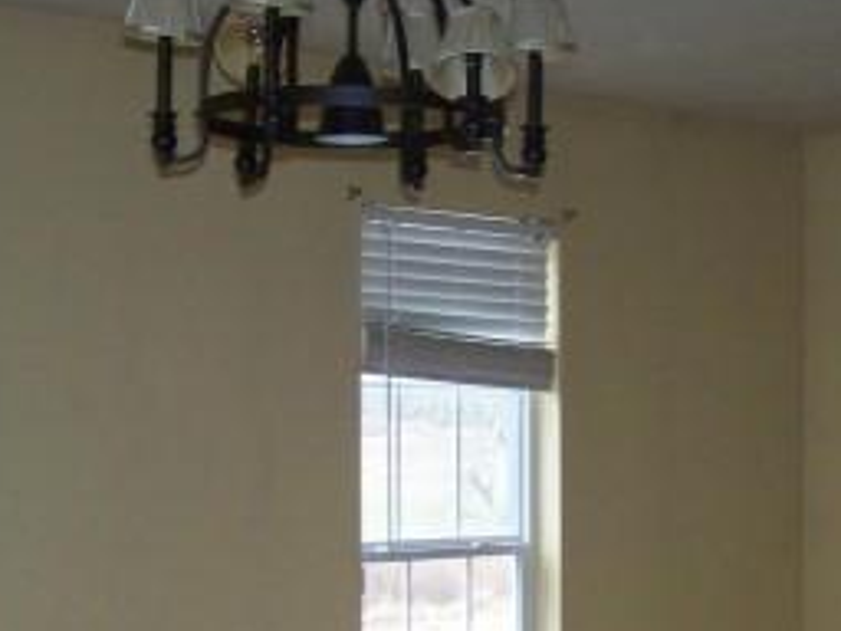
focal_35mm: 95
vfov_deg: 15.3
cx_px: 493
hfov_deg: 20.6
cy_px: 595
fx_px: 2308
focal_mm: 6.3
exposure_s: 1/60
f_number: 2.8
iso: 200
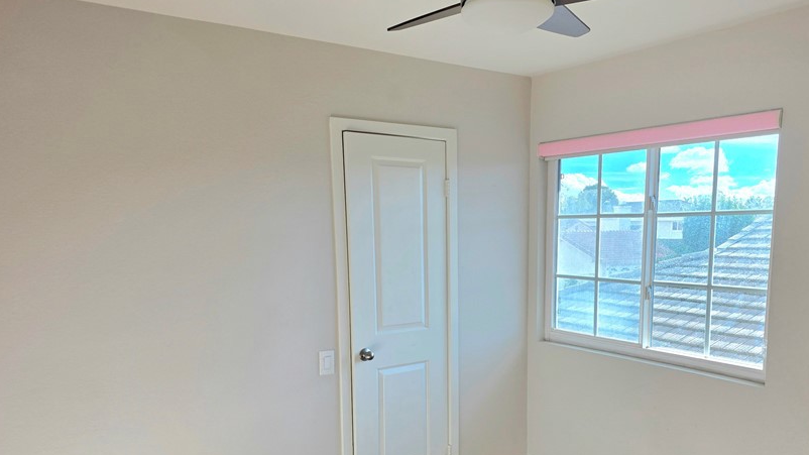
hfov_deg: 60.7
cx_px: 464
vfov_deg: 36.0
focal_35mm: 32
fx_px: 686
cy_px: 331
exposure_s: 1/1667
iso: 80
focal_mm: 6.25
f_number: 1.7
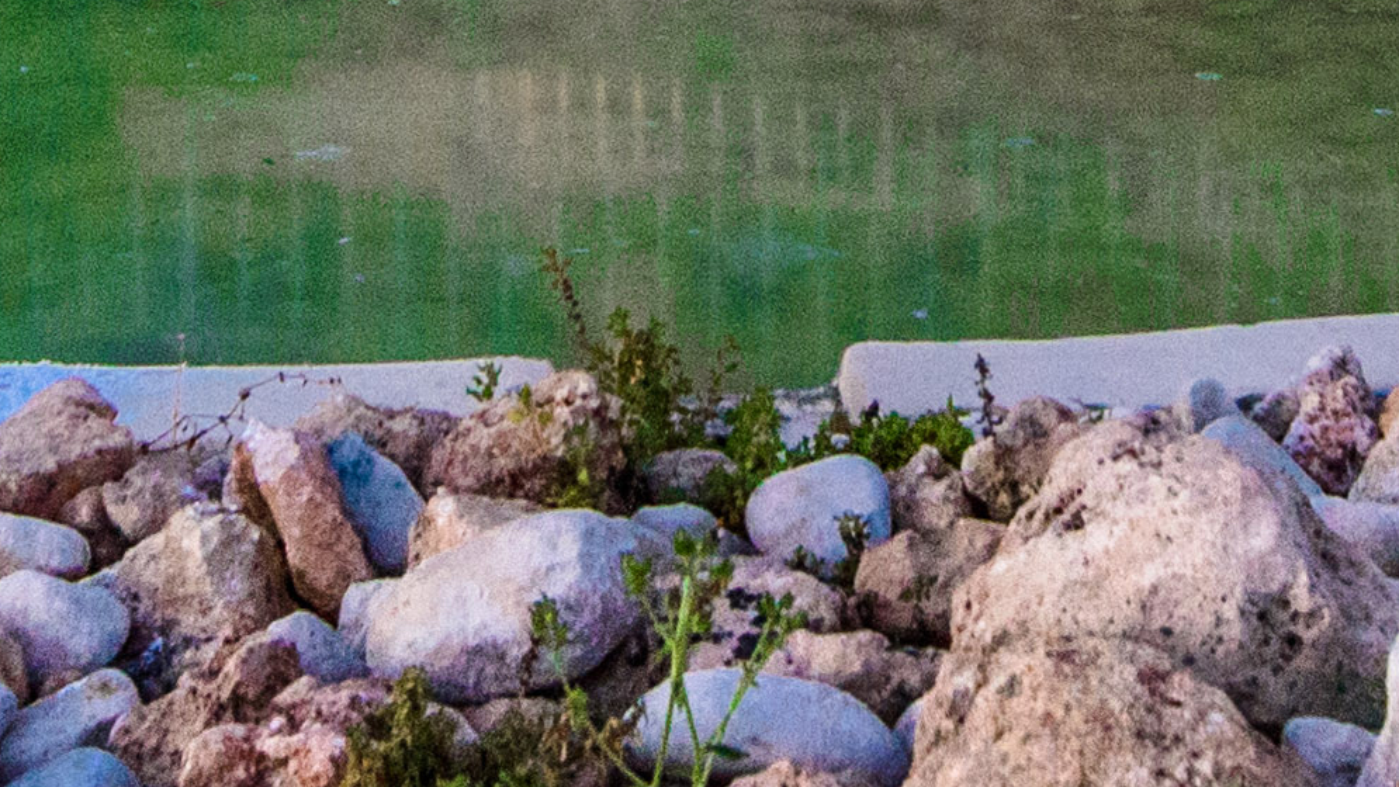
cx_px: 575
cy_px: -774
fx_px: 3525
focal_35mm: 95
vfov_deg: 11.5
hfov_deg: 22.4
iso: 1000
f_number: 5
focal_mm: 15
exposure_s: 1/50
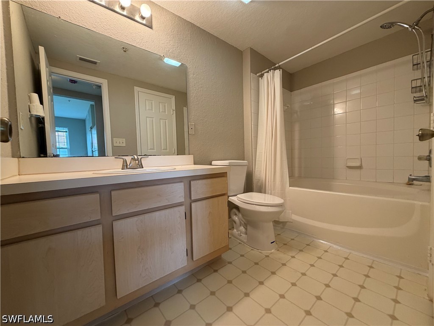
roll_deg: +2.6
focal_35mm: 14
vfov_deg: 85.7
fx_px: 176
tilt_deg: -2.7
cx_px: 217
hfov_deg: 102.1
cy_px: 163
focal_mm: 2.22
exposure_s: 1/120
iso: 250
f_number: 2.2
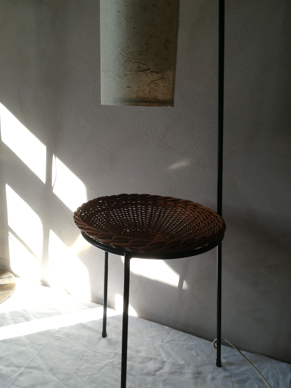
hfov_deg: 53.1
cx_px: 146
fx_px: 291
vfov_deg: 67.3
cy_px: 194
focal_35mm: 26
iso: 50
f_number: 2.2
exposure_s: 1/130
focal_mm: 3.83
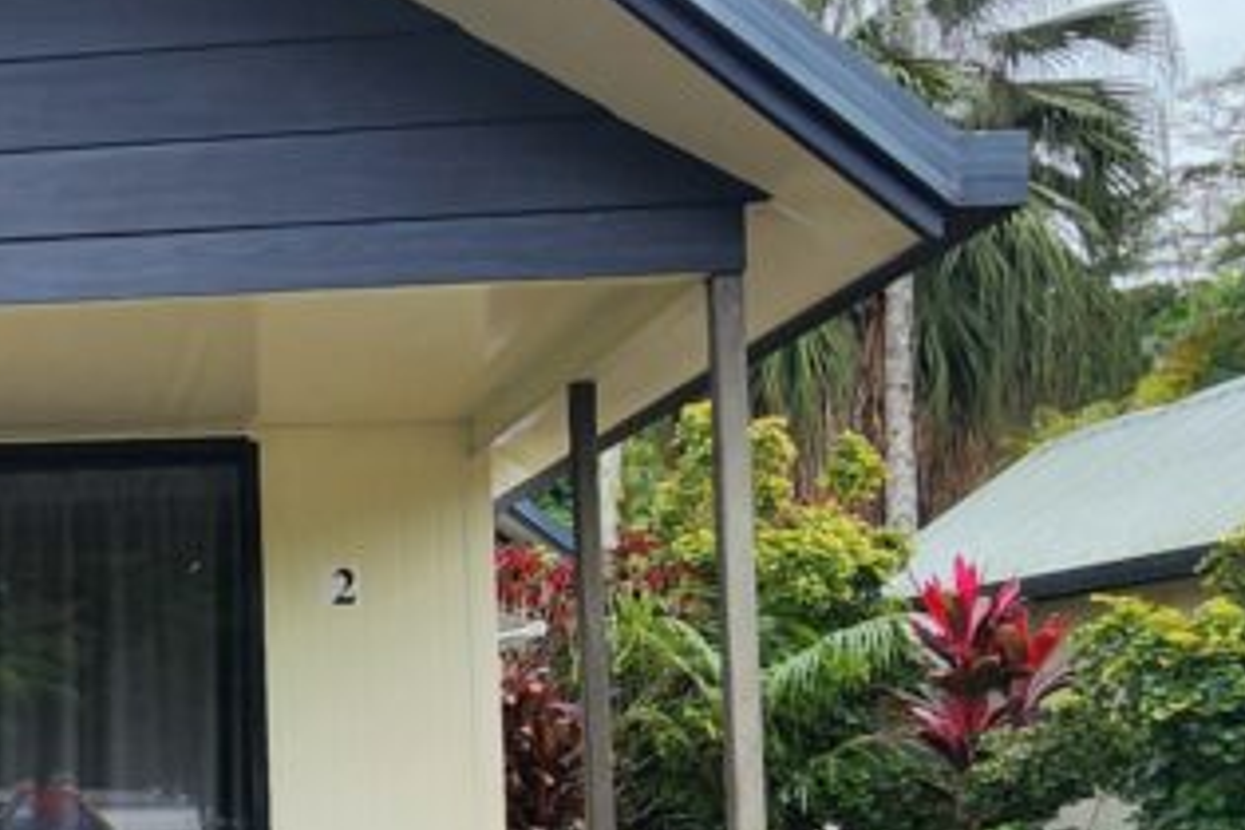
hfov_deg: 37.5
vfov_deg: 30.1
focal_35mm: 44
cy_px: 605
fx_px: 1522
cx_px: -111
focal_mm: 2.2
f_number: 2.2
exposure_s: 1/1429
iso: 50
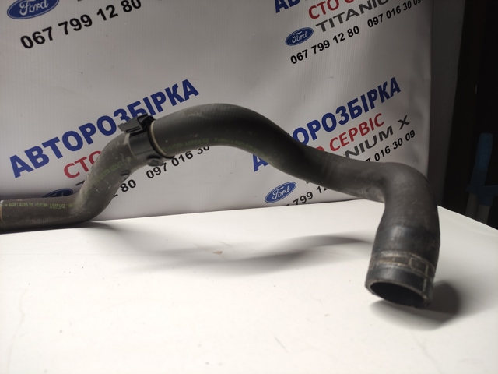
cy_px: 187
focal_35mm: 25
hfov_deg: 69.4
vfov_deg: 54.9
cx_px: 249
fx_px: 360
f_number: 1.89
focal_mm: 5.43
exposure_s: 1/50
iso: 183
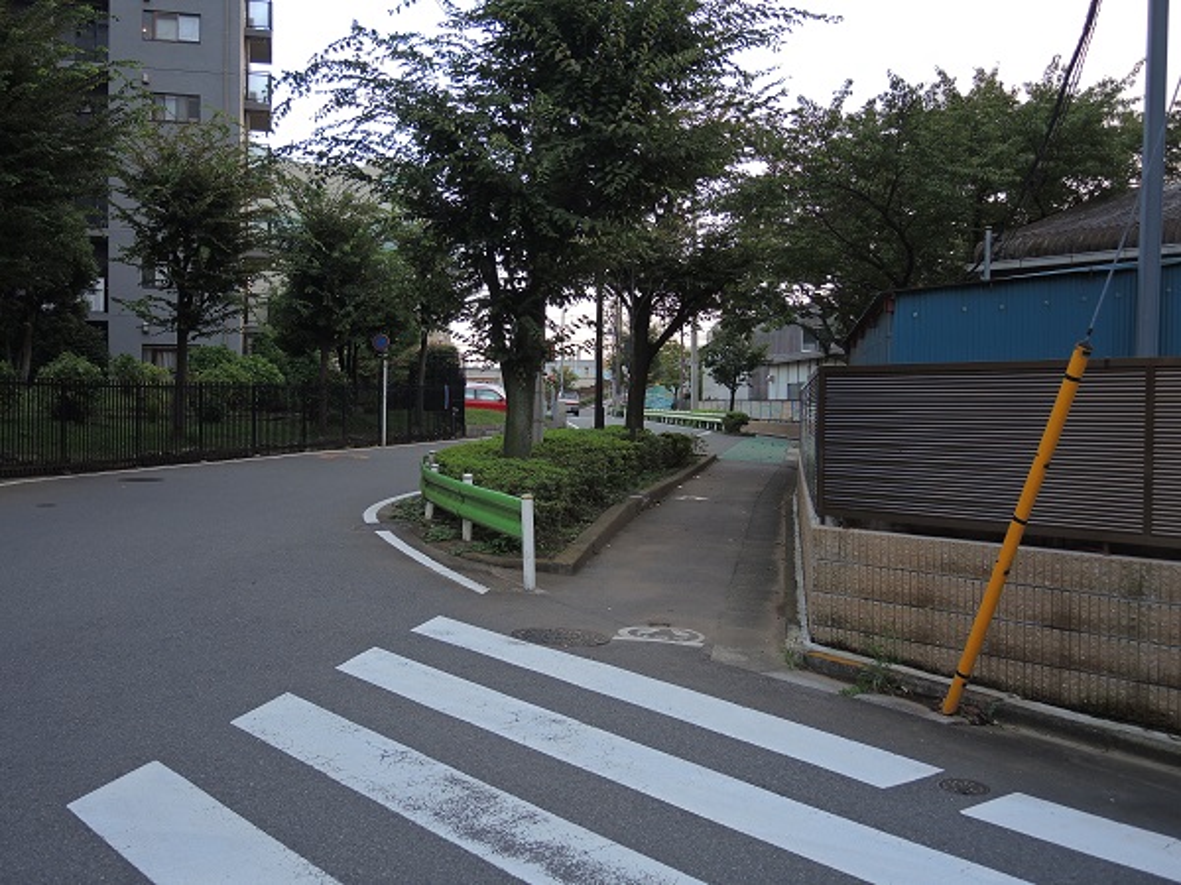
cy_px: 442
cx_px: 590
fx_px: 1194
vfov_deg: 40.7
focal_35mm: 35
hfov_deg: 52.6
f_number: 2.5
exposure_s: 1/80
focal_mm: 7.6
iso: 80
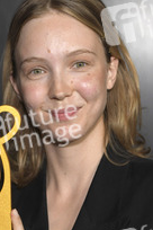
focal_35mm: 180
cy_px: 188
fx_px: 1147
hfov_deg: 7.6
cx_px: 56
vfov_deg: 11.4
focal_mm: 92
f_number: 3.5
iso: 640
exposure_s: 1/400
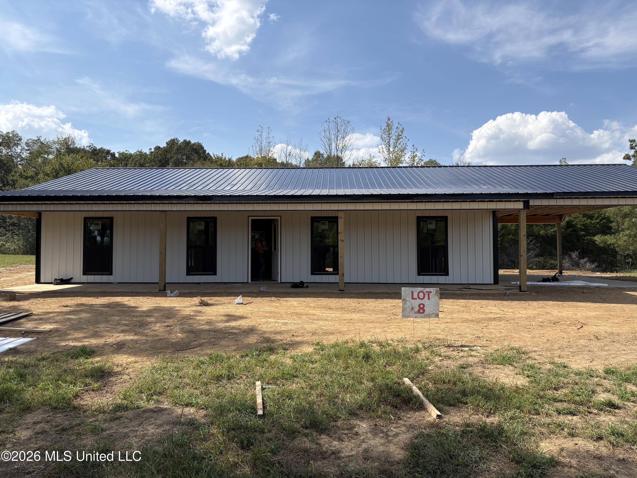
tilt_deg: +2.5
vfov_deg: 53.1
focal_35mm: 26
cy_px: 239
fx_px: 478
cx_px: 318
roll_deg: +0.2
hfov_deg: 67.3
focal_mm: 5.96
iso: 50
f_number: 1.6
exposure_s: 1/3831
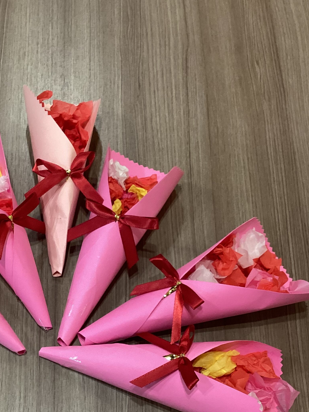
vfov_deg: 38.1
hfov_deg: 29.3
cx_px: 89
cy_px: 299
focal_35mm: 49
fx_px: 583
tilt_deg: -68.3
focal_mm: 3.3
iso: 200
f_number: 2.4
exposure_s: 1/50
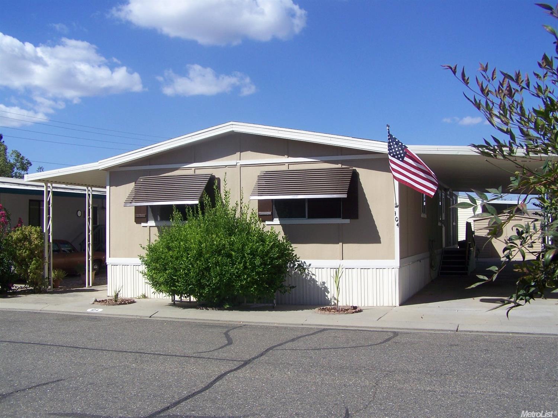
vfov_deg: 37.7
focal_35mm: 38
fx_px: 613
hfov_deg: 49.0
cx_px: 279
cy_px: 209
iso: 64
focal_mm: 6.3
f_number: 4
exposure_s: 1/500
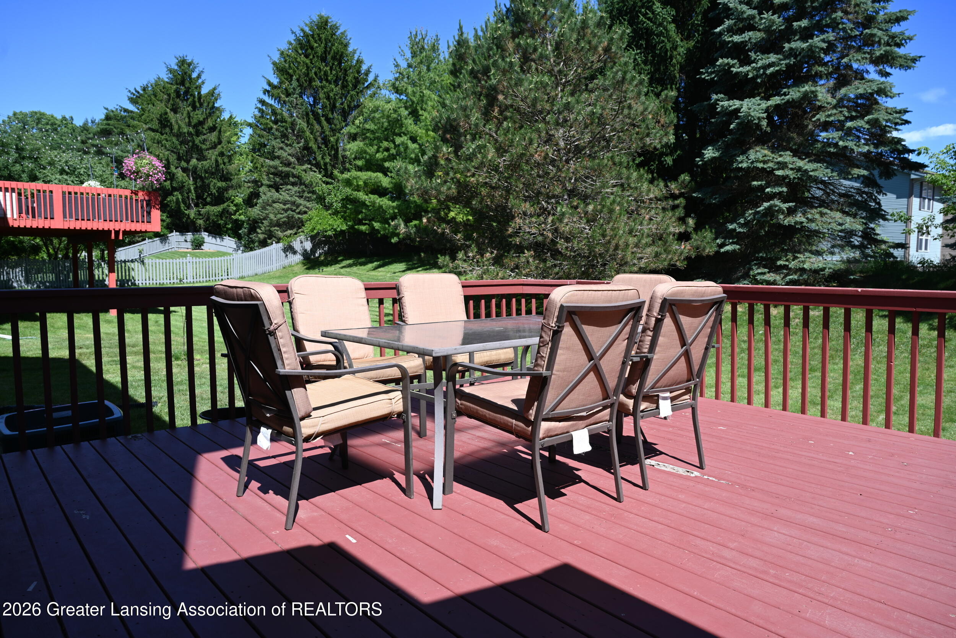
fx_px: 637
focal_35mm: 24
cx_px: 478
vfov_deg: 53.1
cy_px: 319
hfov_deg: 73.7
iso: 100
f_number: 6.3
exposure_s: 1/320
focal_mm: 24
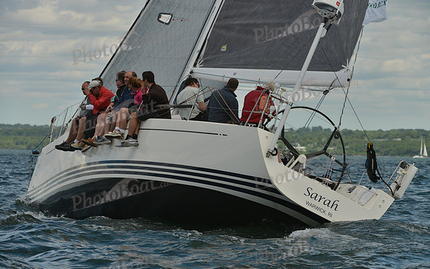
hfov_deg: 10.2
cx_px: 215
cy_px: 143
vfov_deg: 6.4
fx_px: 2403
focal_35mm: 205
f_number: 7.1
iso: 200
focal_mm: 200
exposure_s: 1/800
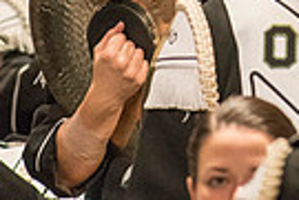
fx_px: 21485
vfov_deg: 0.5
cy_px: -146
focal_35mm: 2587
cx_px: 310
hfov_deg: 0.8
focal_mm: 600
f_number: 5.6
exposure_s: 1/320
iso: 4000
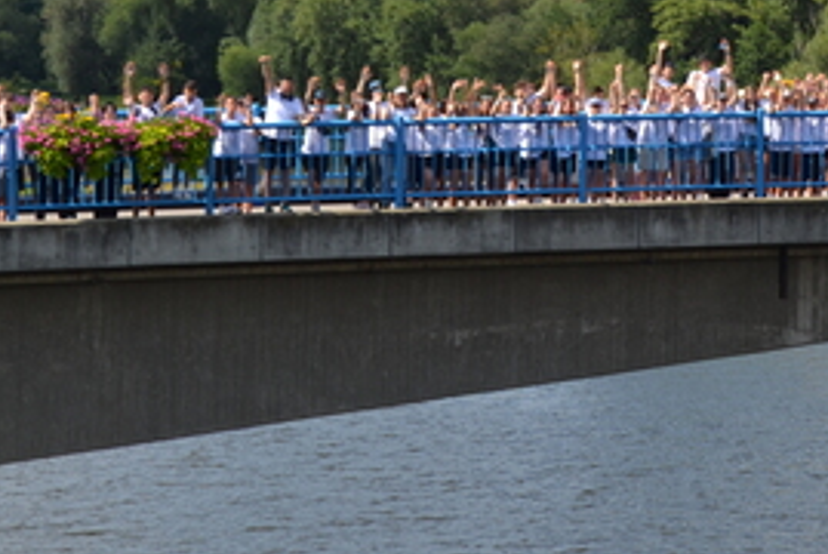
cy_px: 38
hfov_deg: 10.5
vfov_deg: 7.0
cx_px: 439
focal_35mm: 195
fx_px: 4494
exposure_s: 1/250
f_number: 8
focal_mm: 55
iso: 100
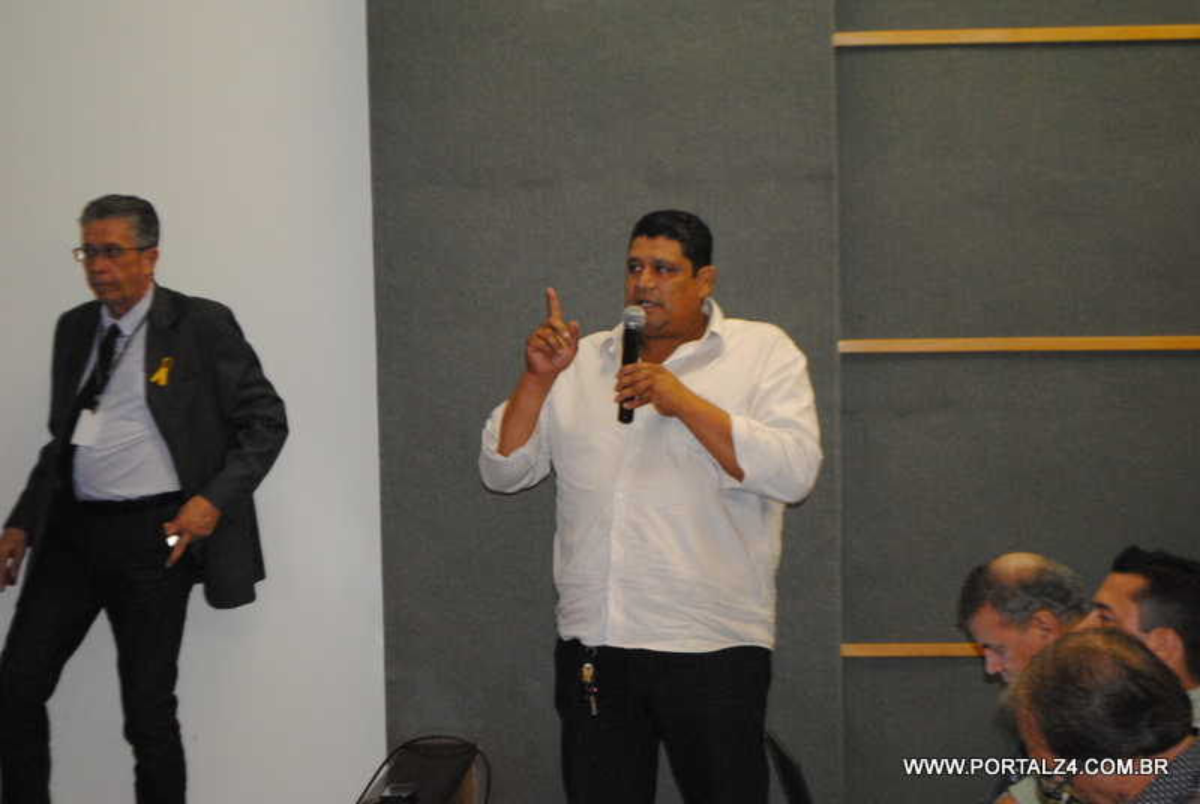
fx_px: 2504
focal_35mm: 75
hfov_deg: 27.0
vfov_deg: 18.2
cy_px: 402
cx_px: 600
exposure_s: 1/30
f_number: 5.6
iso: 1600
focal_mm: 50
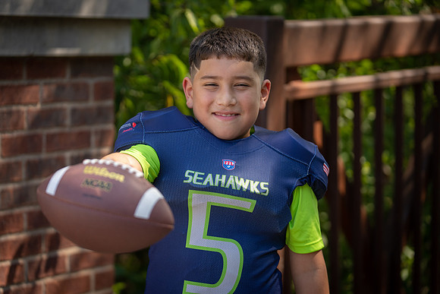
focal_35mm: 99
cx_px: 220
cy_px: 147
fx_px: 1210
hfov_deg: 20.6
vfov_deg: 13.8
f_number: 2.8
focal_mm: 99
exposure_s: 1/320
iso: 100
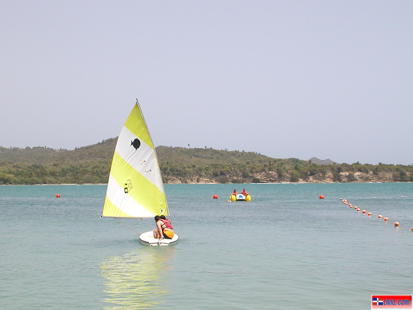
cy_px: 155
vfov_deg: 20.2
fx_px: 871
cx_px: 206
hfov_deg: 26.7
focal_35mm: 73
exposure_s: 1/944
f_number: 3.8
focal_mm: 11.1
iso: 100
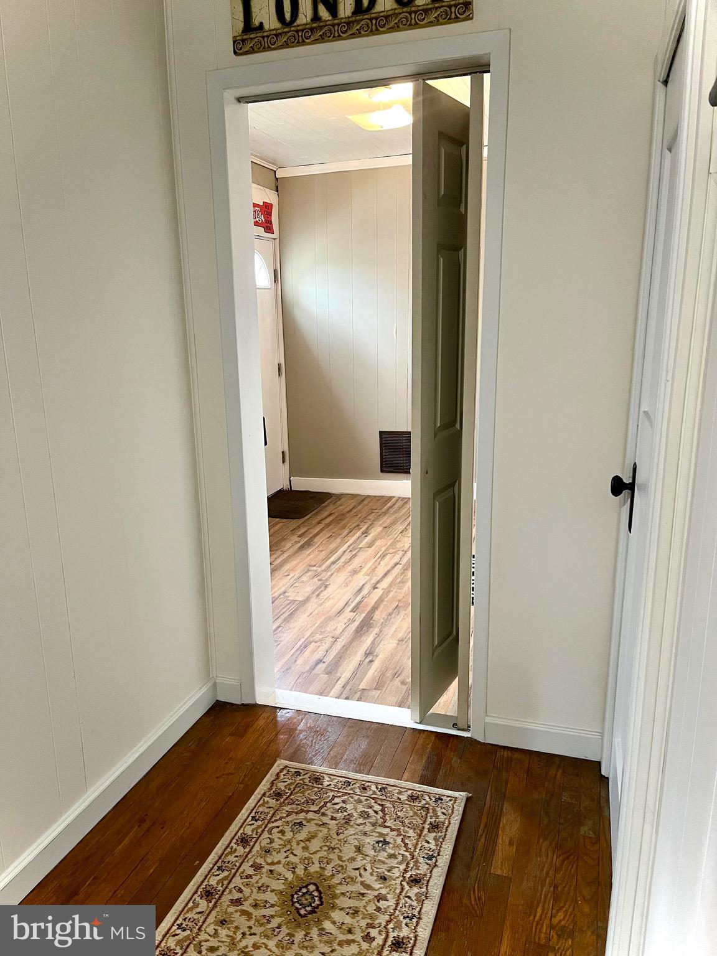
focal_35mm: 26
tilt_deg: -13.5
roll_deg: +1.5
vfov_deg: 67.3
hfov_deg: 53.1
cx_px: 358
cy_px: 478
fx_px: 718
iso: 320
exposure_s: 1/60
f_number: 1.6
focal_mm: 5.1
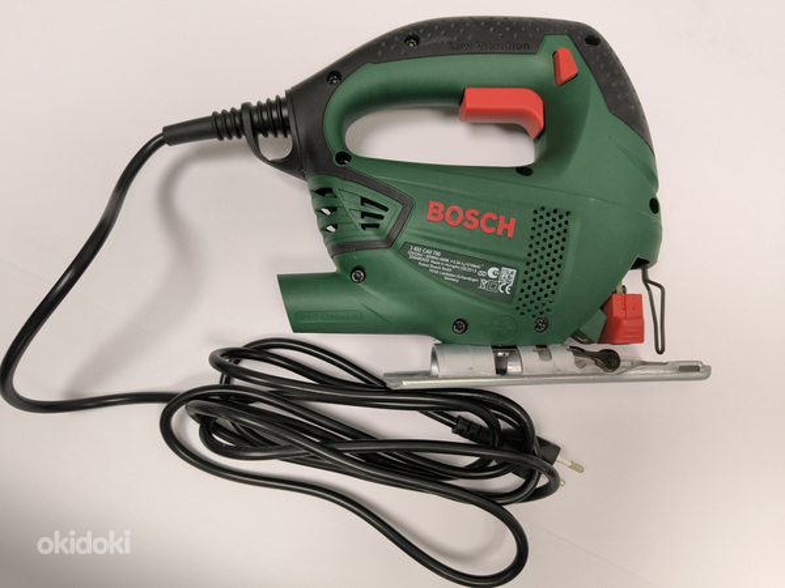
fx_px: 544
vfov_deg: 56.8
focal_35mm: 24
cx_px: 392
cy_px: 294
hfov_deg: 71.6
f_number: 1.9
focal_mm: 6.92
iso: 200
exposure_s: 1/100
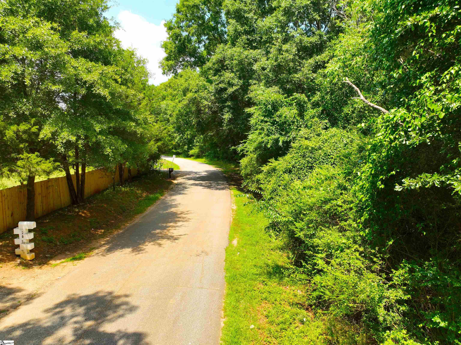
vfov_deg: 56.8
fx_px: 319
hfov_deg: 71.6
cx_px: 230
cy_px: 172
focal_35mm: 24
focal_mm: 12.29
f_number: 2.8
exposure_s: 1/120
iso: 160
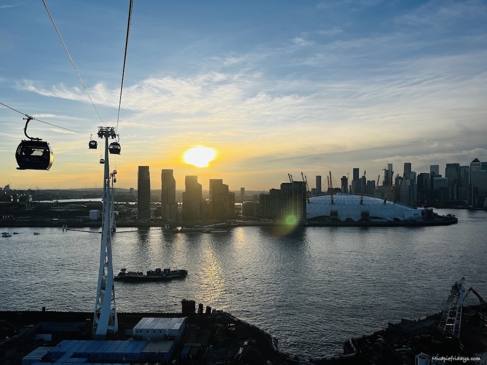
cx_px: 244
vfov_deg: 53.1
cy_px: 182
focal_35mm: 26
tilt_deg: +0.2
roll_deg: +0.3
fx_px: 366
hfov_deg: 67.3
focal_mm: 5.7
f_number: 1.5
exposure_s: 1/3831
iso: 50
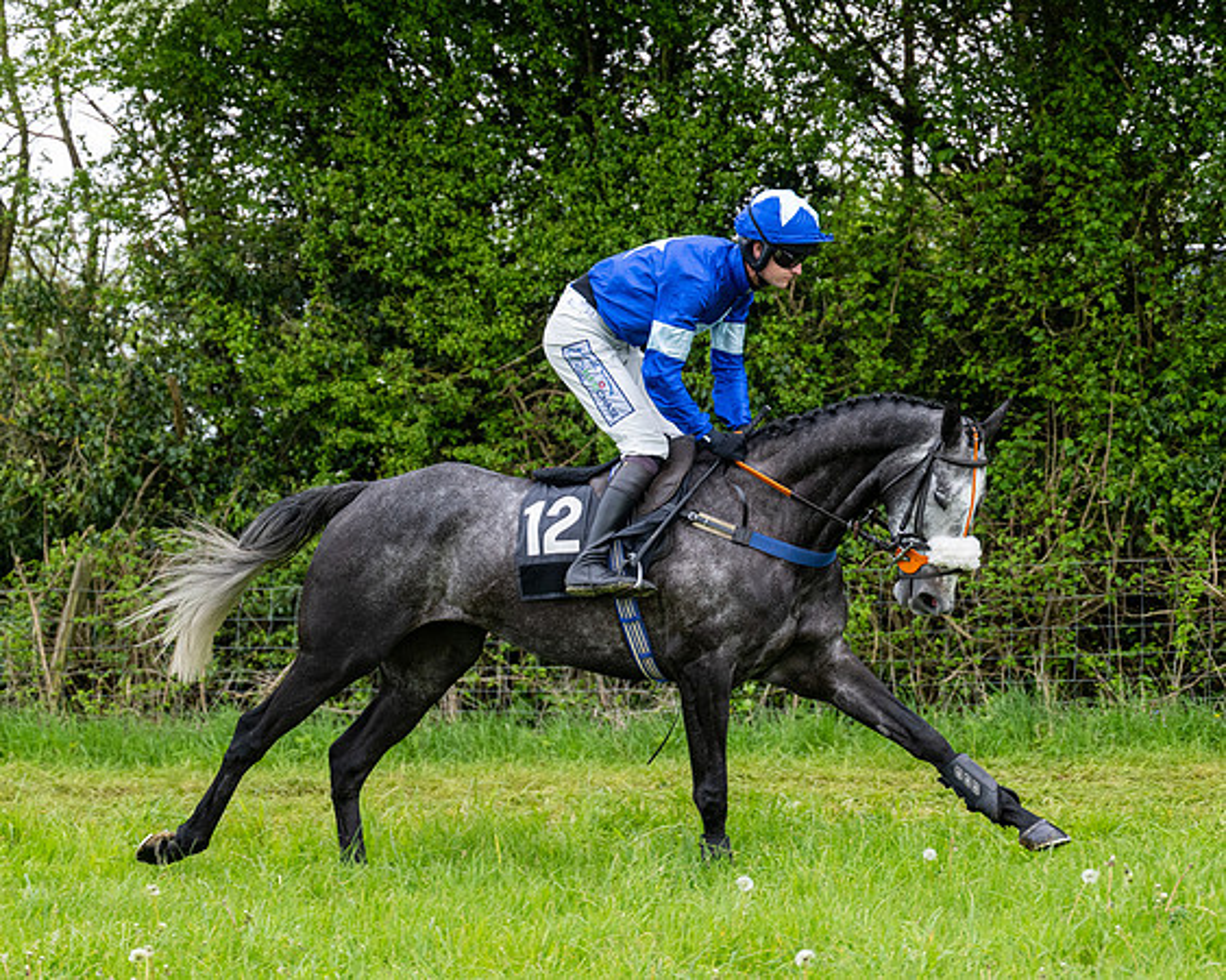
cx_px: 601
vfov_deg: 11.2
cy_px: 504
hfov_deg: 14.0
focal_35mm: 138
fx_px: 5000
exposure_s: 1/1250
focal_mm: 98
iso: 800
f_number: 4
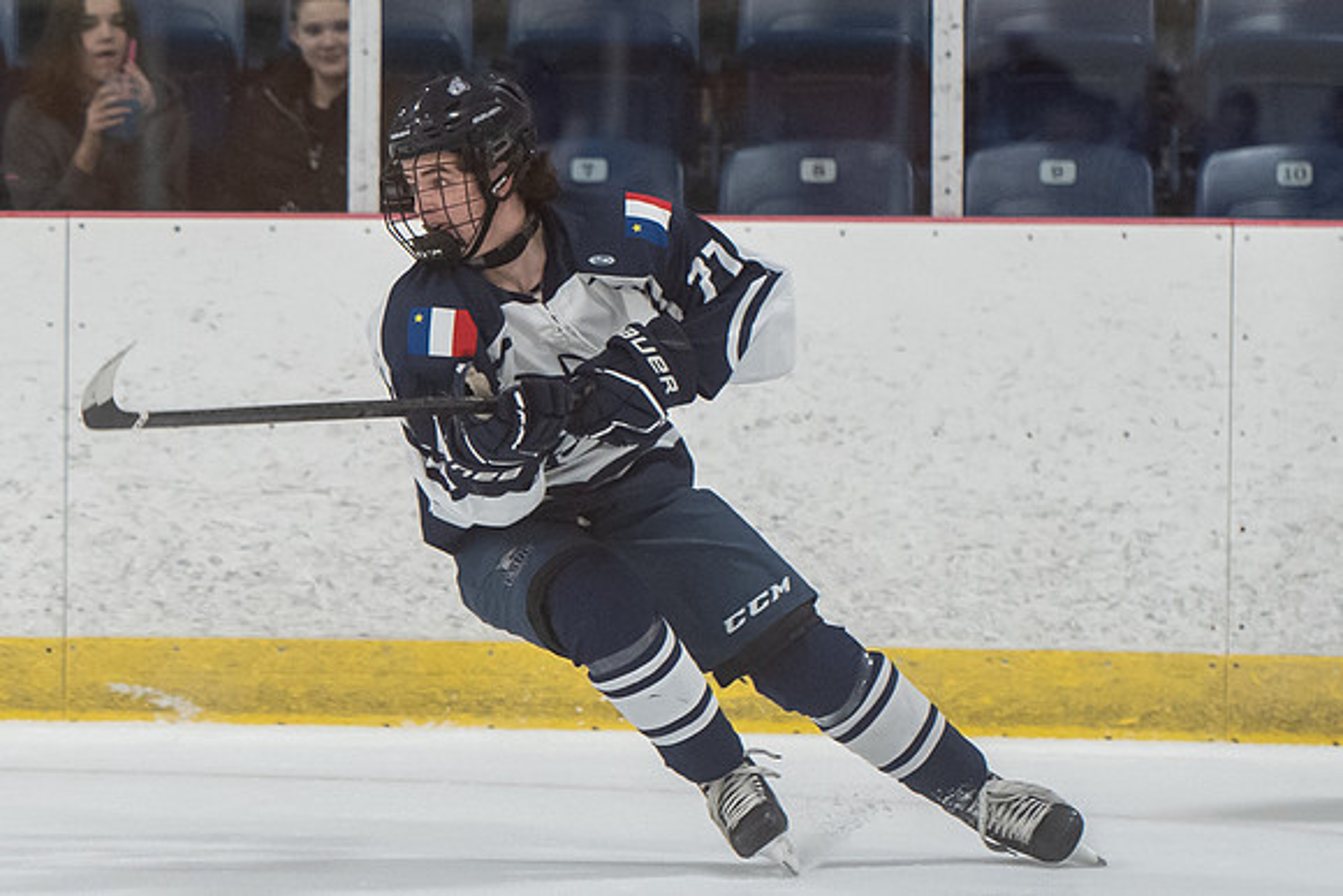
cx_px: 111
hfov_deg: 6.3
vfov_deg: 4.2
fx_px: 12152
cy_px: 557
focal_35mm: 326
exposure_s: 1/1000
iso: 2500
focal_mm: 135
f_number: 2.8
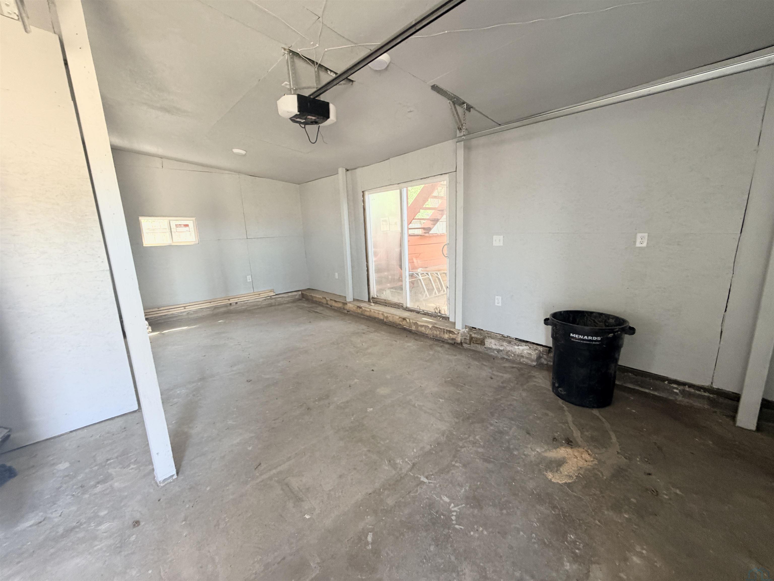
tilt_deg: -11.8
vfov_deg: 85.7
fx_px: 313
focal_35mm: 14
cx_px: 387
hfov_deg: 102.1
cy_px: 290
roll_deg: +1.9
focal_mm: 2.22
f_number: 2.2
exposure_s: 1/77
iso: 320
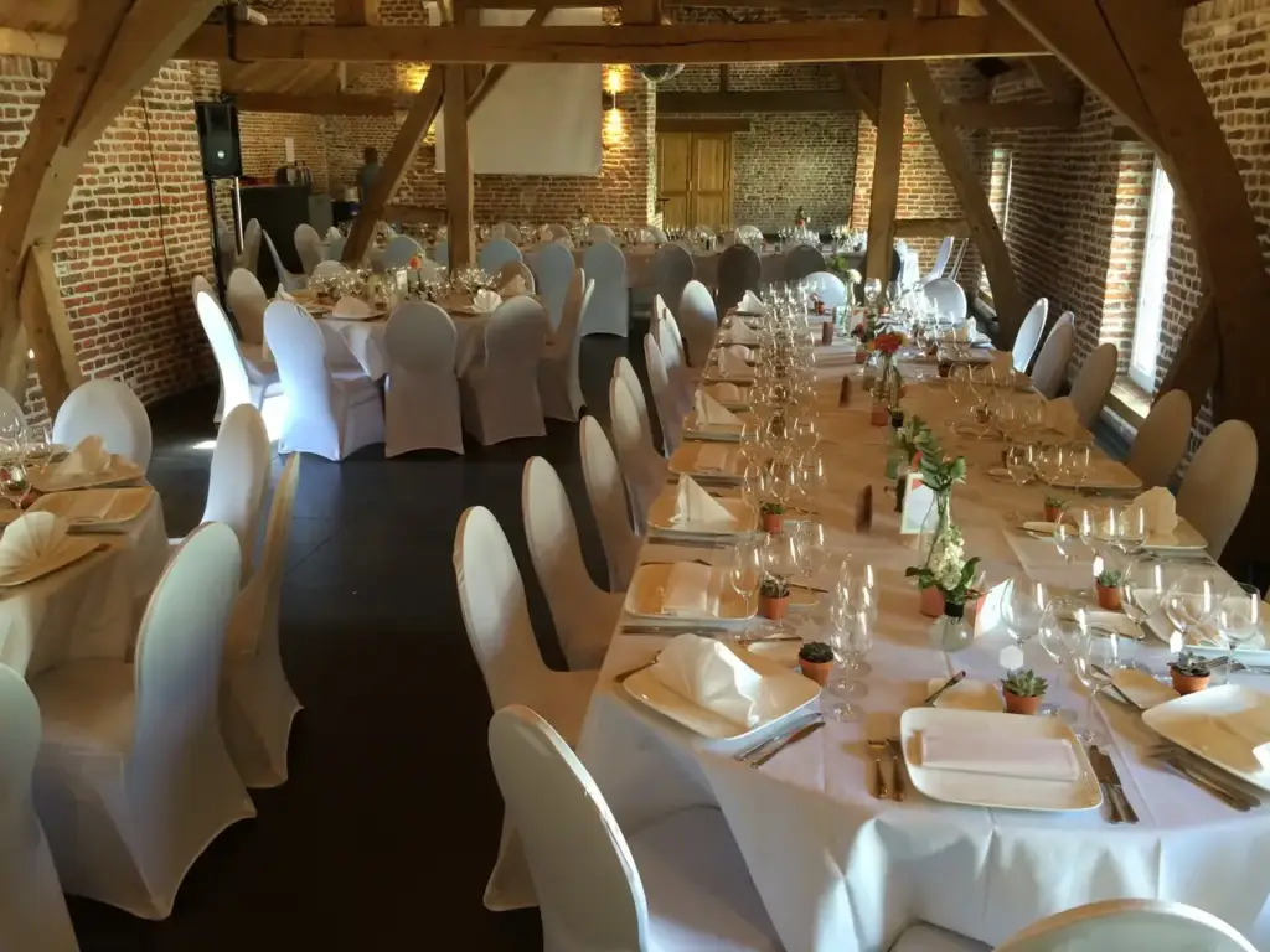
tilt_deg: -16.7
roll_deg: -0.8
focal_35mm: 29
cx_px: 635
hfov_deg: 61.7
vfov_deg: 48.2
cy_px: 476
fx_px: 1064
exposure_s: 1/33
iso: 125
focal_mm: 4.15
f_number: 2.2
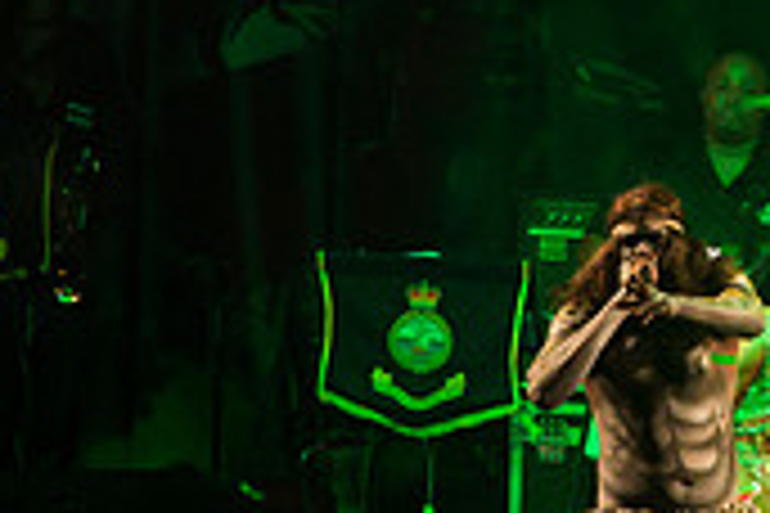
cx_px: 743
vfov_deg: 1.3
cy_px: 162
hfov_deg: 2.0
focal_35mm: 1052
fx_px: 22499
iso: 3200
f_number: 5.6
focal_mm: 310
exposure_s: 1/200
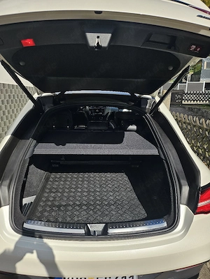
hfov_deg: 56.8
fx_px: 194
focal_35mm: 24
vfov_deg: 71.6
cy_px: 140
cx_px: 105
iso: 50
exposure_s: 1/3333
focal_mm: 5
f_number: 1.8
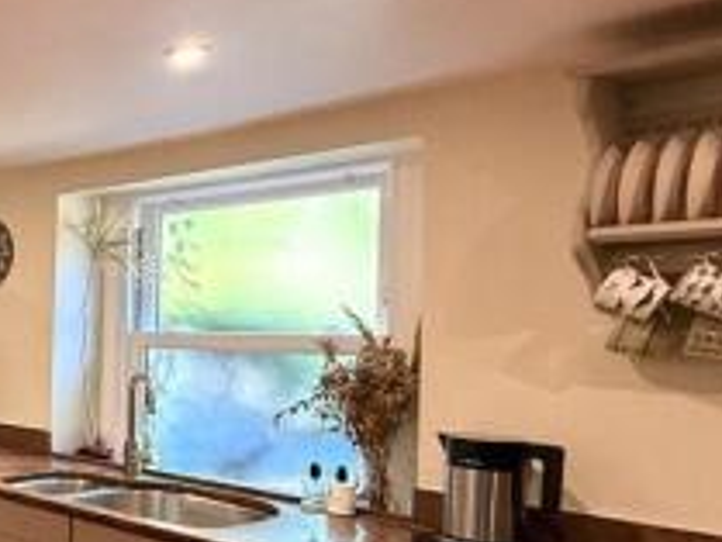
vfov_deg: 36.6
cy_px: 343
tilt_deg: -1.5
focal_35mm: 39
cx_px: -185
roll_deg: -0.5
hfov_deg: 35.3
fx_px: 814
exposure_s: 1/100
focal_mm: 2.22
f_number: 2.2
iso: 640
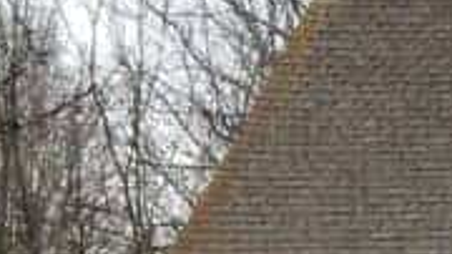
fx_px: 5127
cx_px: 1012
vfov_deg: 2.8
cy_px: 508
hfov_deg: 4.9
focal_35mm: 428
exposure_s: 1/160
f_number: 4.1
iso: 125
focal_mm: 12.3
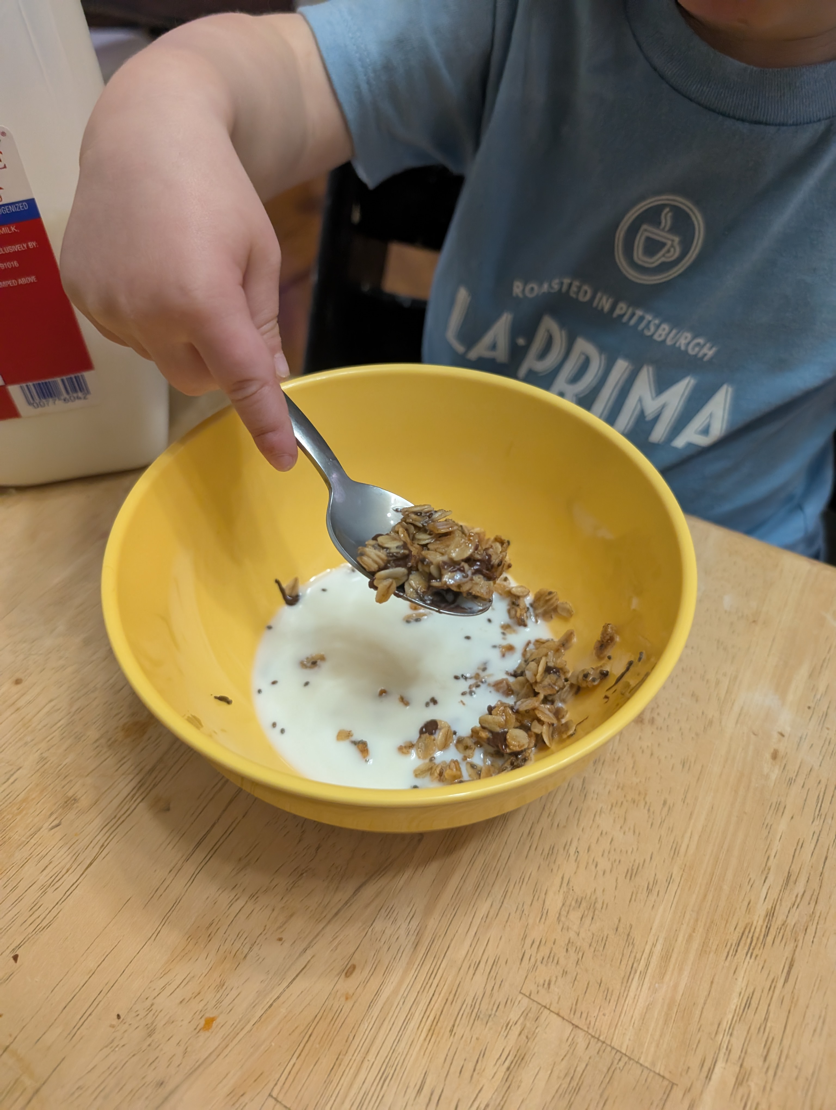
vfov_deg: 71.5
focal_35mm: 24
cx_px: 418
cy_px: 555
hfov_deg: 56.9
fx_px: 771
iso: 1771
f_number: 1.68
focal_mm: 6.9
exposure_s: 1/120
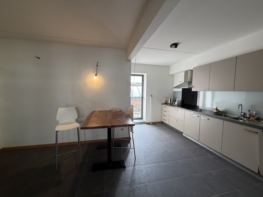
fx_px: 106
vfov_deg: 85.7
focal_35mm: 14
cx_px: 132
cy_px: 98
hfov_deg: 102.1
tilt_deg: -1.9
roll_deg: -0.7
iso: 80
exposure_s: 1/100
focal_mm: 2.22
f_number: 2.2
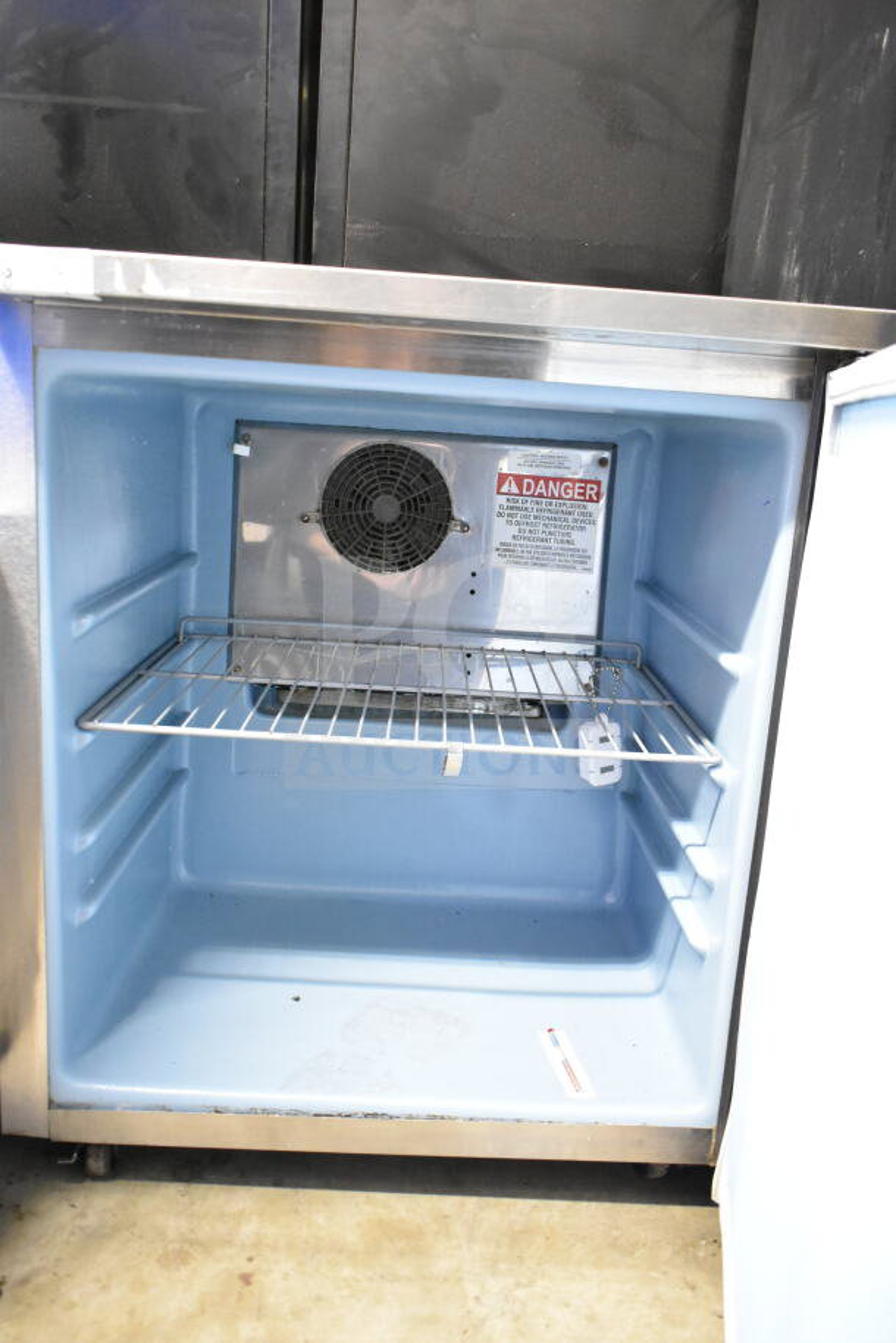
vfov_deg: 61.9
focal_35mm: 30
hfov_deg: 43.6
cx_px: 448
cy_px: 672
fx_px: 1119
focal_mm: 20
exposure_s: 1/30
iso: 6400
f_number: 3.5
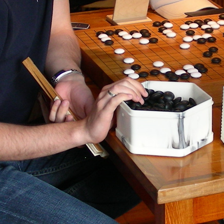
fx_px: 900
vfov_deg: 14.1
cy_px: 59
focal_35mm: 123
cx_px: 180
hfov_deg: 14.1
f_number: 3.5
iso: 50
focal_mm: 6.3
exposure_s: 1/18.2
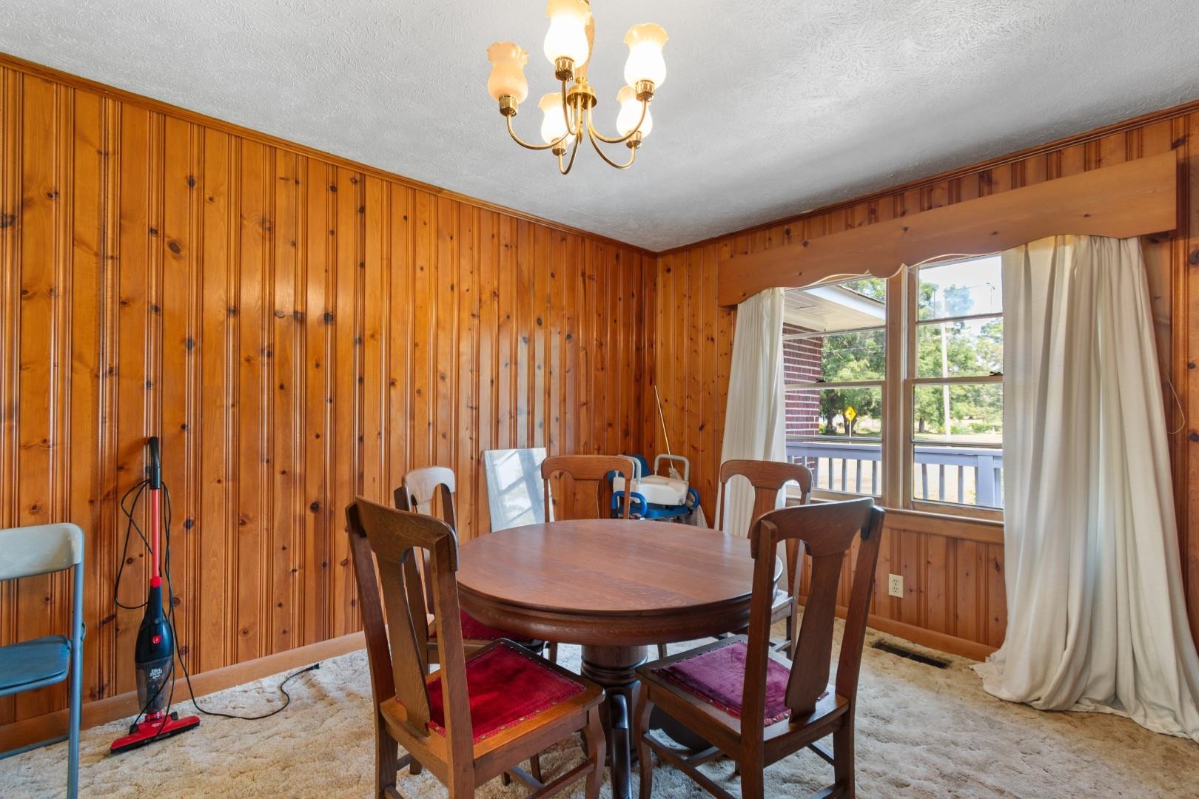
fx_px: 500
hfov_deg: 100.4
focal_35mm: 15
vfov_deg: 77.3
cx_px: 600
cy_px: 400
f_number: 4.5
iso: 100
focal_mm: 10
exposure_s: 1/6
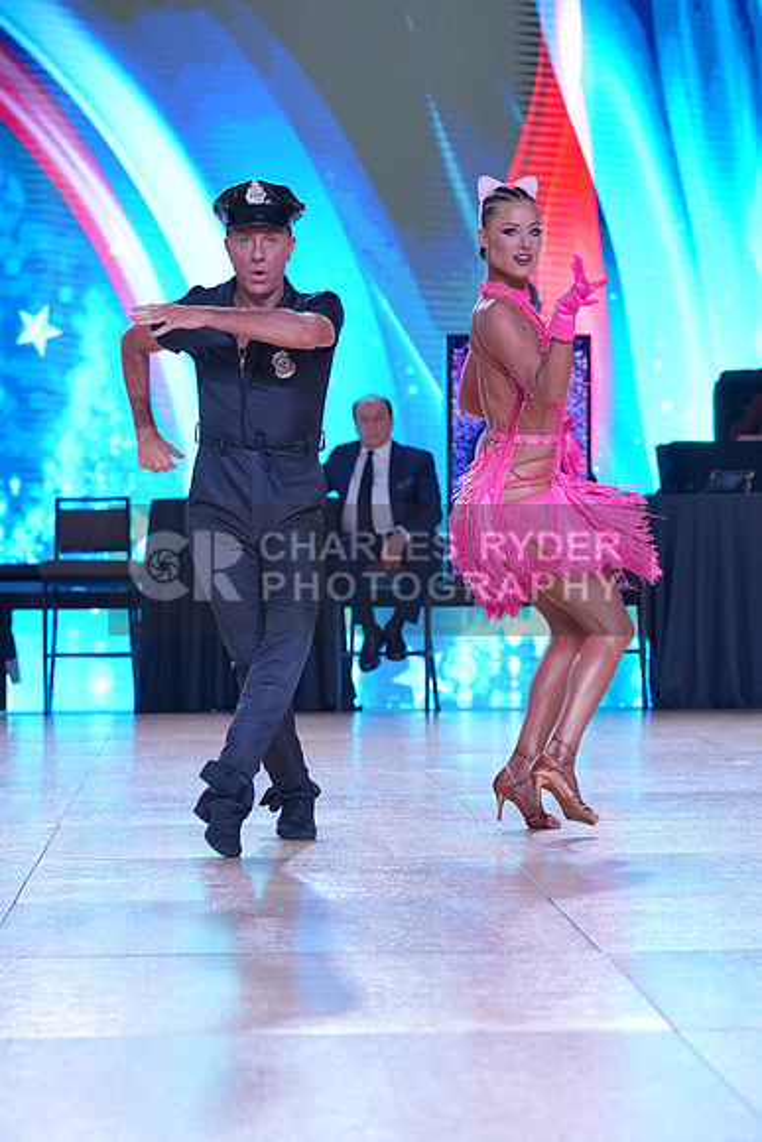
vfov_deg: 17.8
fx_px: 3649
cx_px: 381
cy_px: 571
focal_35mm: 115
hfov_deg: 11.9
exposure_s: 1/400
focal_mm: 115
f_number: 5.6
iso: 1600
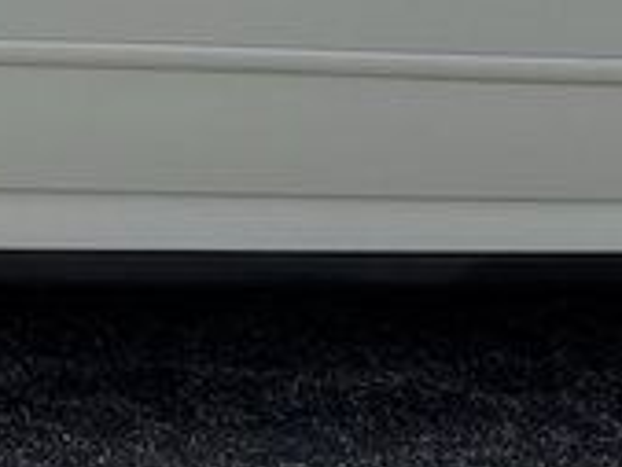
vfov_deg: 9.1
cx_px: -110
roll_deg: -1.7
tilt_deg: -0.8
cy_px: -717
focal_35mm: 145
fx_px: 2607
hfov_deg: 13.3
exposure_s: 1/4673
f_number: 1.78
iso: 80
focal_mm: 6.76
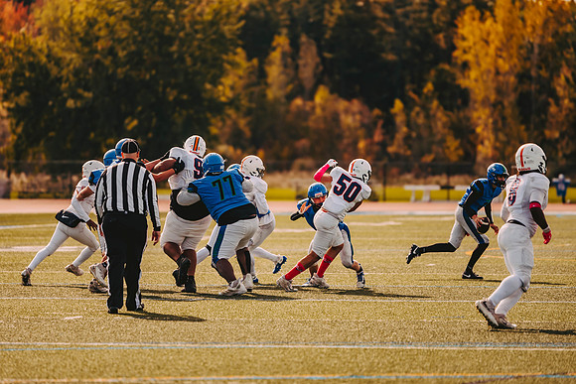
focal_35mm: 214
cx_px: 274
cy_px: 179
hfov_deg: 9.6
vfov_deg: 6.4
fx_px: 3425
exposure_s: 1/1600
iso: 160
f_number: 2.8
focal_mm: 200
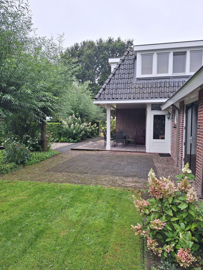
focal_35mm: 23
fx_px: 180
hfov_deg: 58.9
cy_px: 135
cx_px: 102
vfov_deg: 73.9
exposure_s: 1/431
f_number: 1.8
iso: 40
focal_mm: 5.54
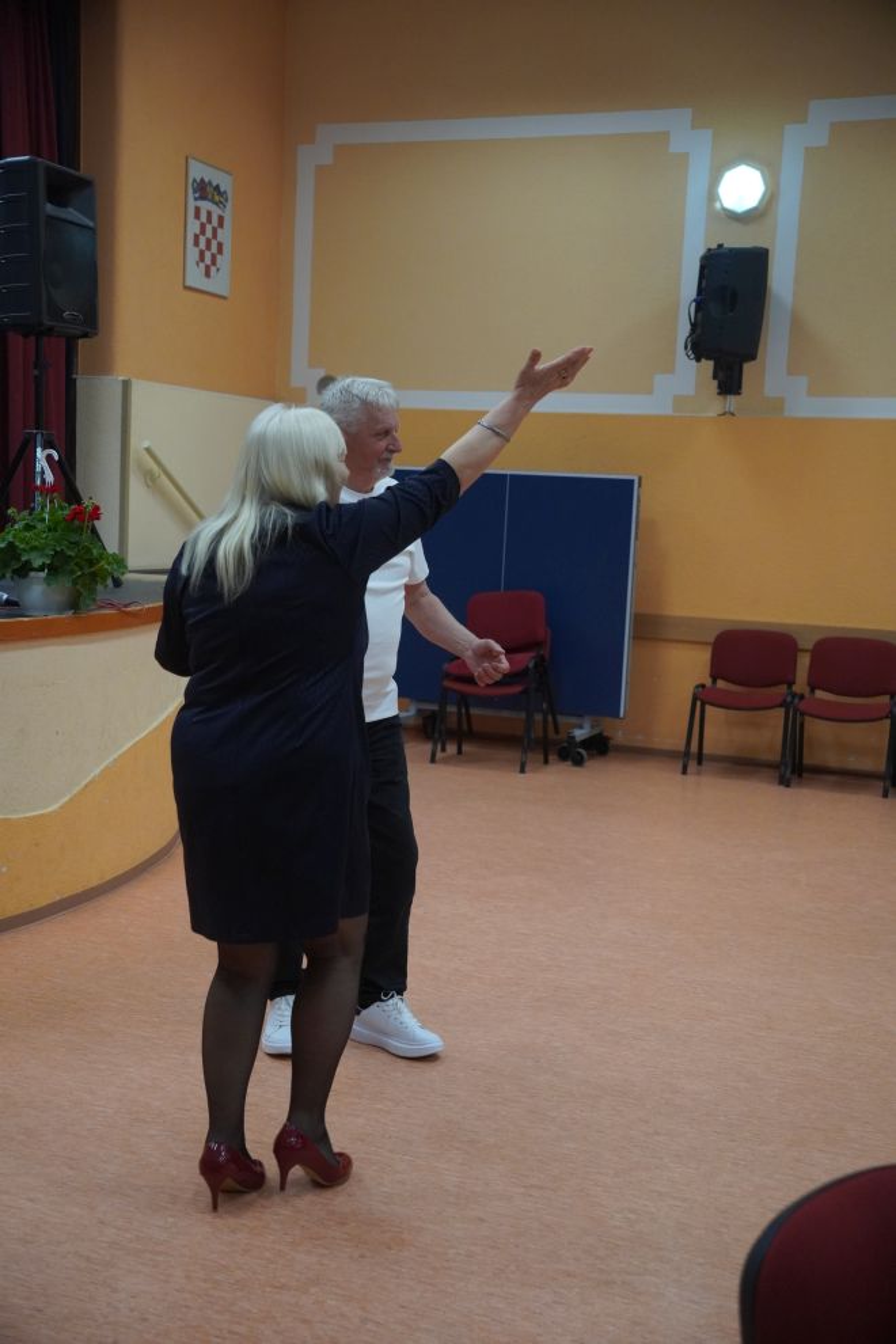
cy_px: 672
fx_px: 1657
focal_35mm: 44
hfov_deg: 30.3
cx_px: 448
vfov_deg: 44.1
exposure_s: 1/250
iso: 1600
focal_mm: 29.6
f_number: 3.2
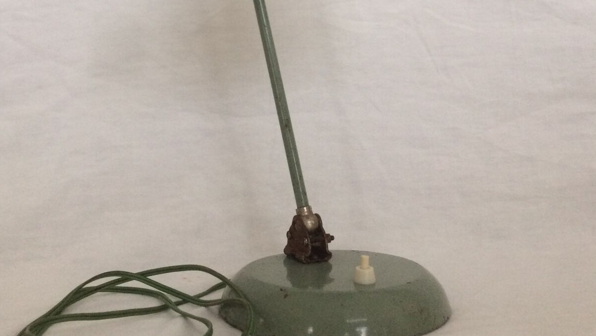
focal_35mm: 43
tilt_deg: +5.3
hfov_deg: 47.3
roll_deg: +1.0
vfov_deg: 26.7
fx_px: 680
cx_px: 300
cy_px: 28
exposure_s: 1/33
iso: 160
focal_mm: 4.15
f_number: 2.2
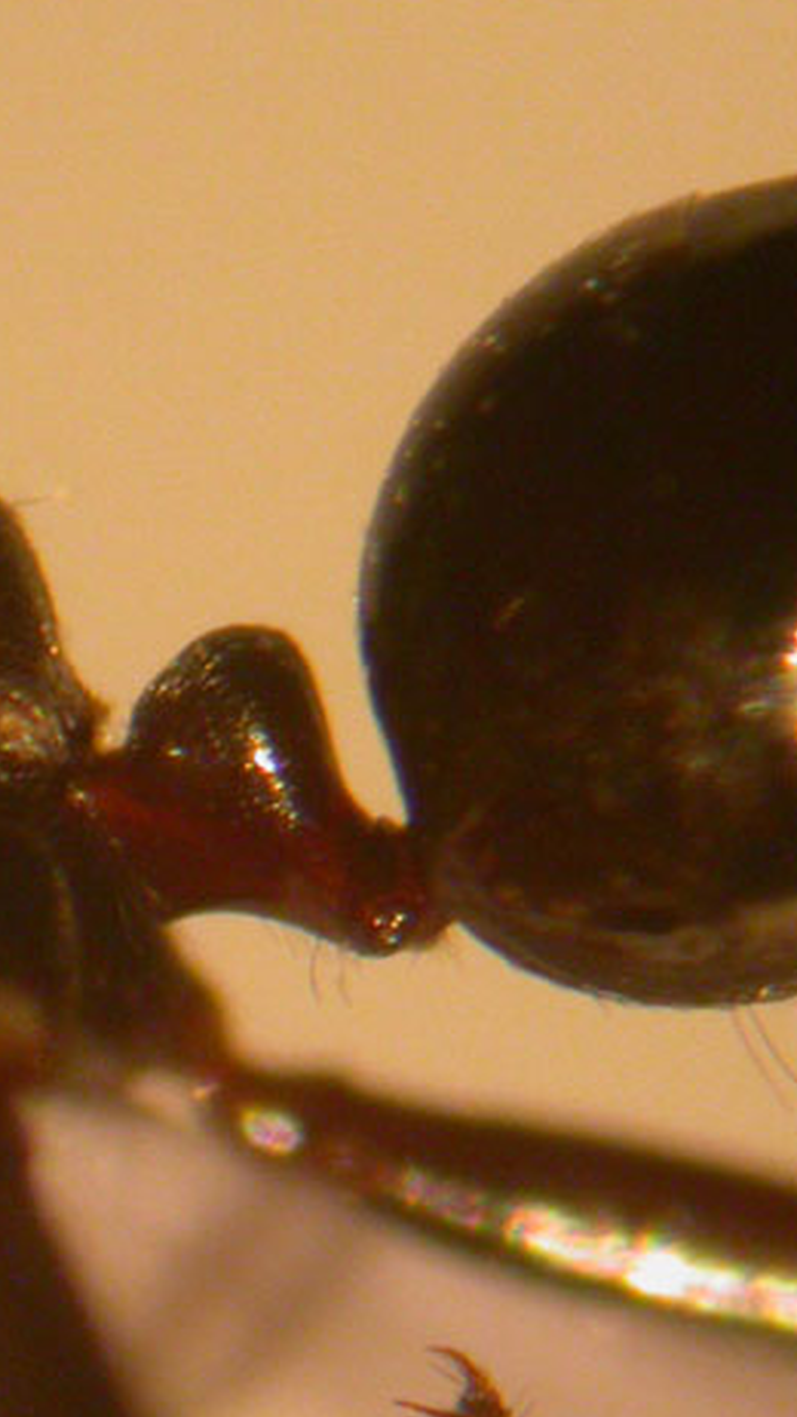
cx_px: 303
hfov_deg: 5.0
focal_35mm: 245
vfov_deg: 8.8
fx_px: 9201
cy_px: 776
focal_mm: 26.9
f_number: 4.6
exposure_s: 1/4.3
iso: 262
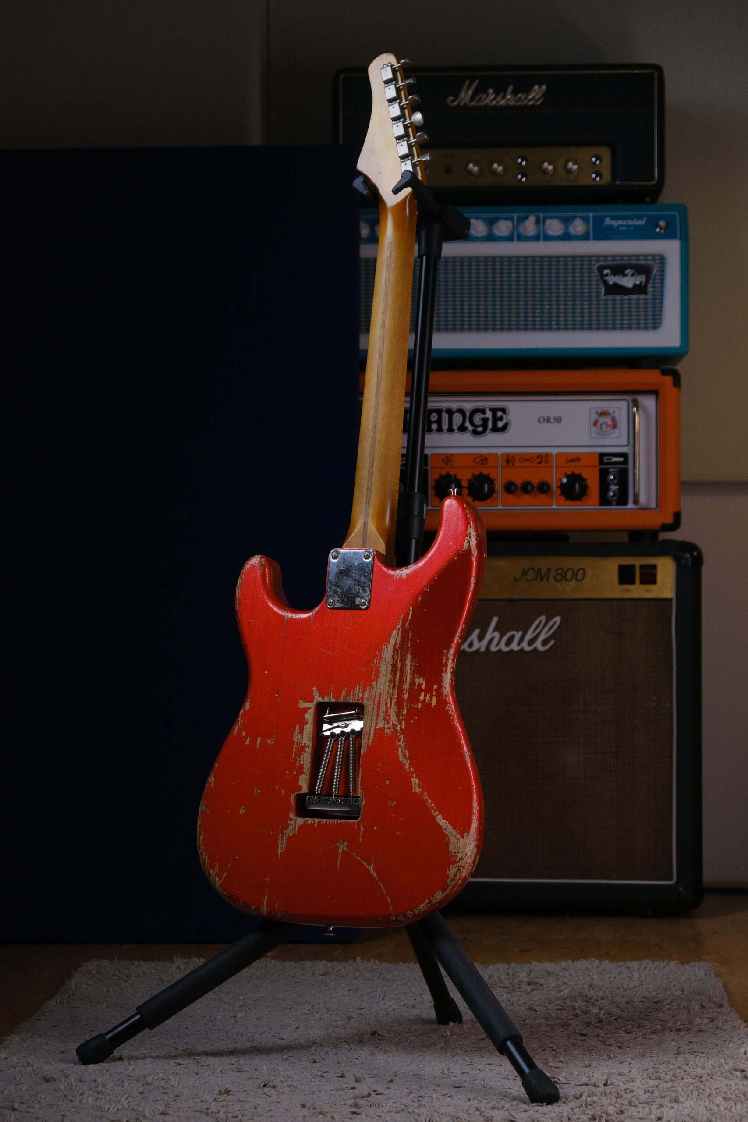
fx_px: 2368
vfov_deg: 26.6
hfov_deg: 17.9
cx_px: 374
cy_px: 561
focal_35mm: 76
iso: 800
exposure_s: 1/180
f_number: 5
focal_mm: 50.5
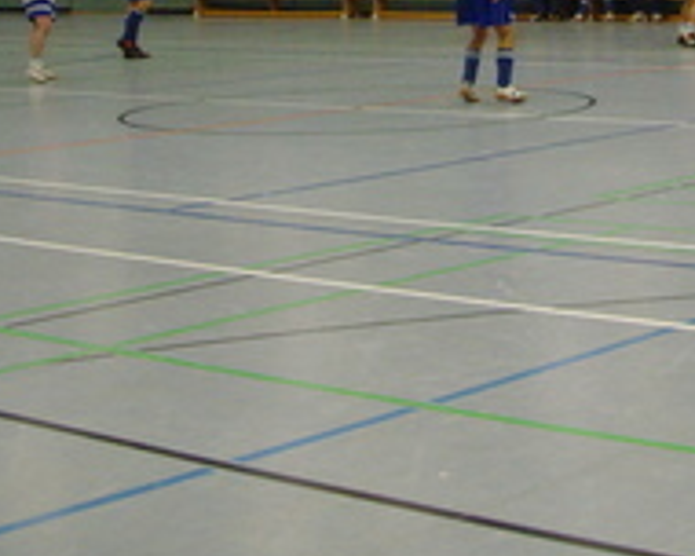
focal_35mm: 100
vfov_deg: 15.1
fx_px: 2057
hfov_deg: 18.9
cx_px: 593
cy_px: -24
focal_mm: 6.6
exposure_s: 1/20
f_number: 3.5
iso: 200
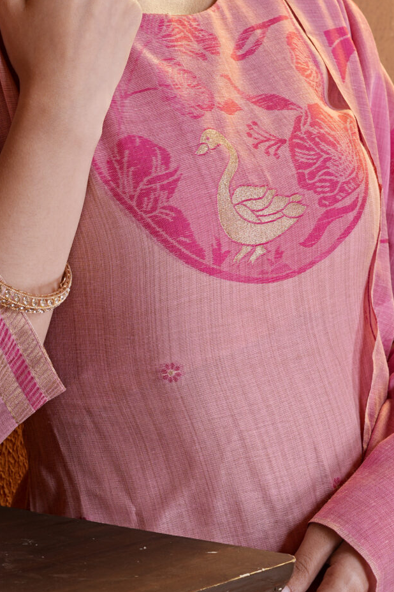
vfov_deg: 14.8
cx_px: 92
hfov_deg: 9.9
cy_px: 175
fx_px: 2267
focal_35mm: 138
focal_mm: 50
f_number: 8
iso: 100
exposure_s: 1/160
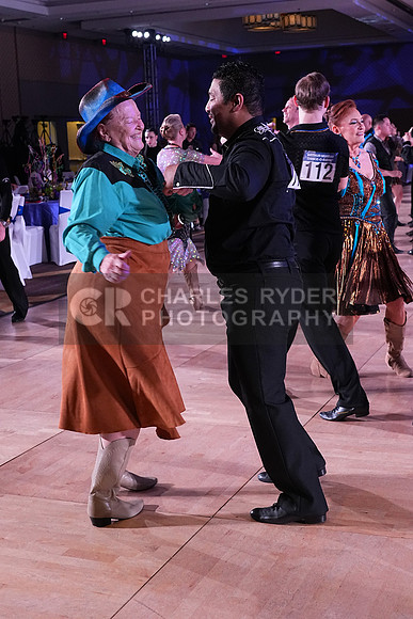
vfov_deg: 38.2
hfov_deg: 26.0
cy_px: 310
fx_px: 894
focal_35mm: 52
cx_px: 206
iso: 3200
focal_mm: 35
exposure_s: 1/250
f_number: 5
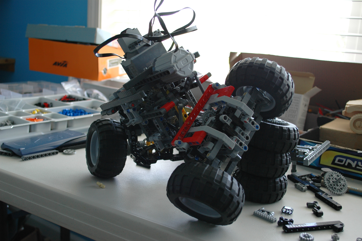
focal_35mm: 42
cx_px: 181
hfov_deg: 46.4
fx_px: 422
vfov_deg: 31.8
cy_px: 120
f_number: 5.6
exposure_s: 1/25
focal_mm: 28
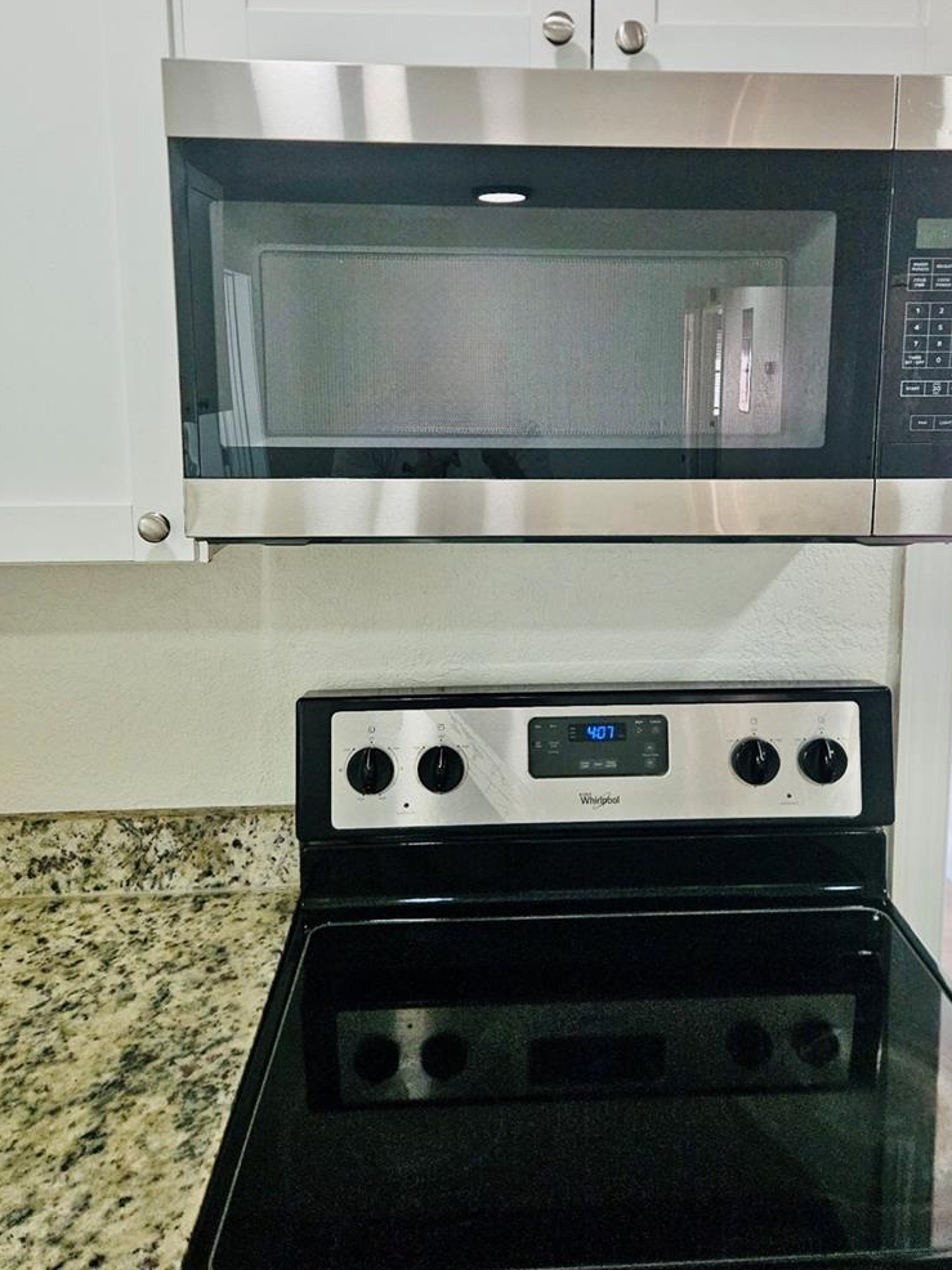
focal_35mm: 28
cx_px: 533
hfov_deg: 49.6
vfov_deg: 63.0
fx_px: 1027
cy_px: 517
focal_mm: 5.4
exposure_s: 1/60.2
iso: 142
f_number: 1.8
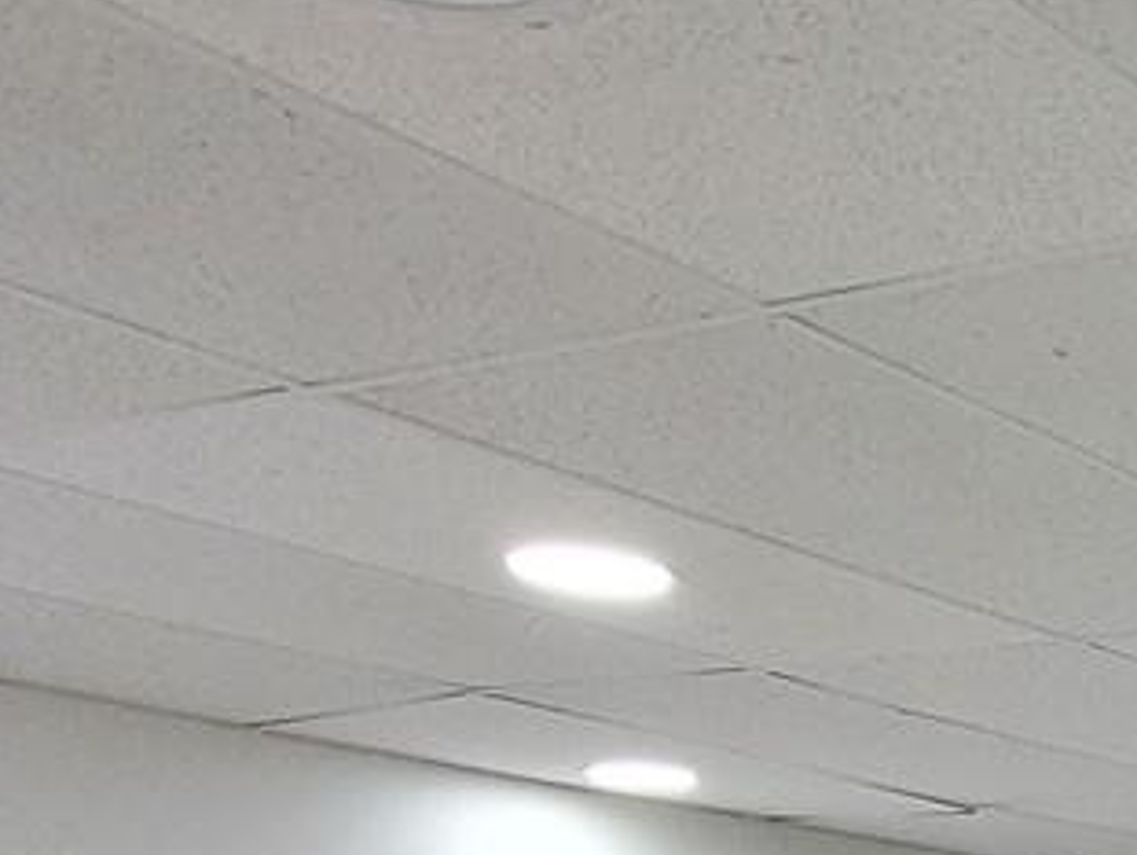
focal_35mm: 67
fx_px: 2202
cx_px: 1962
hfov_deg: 21.2
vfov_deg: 18.1
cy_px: 1468
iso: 250
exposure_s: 1/60
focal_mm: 1.74
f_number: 2.2
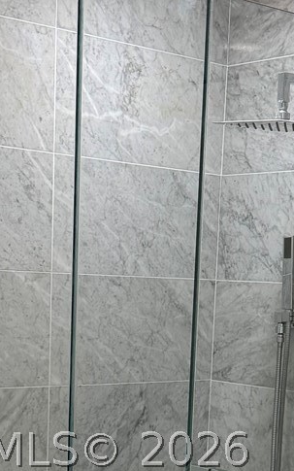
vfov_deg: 23.8
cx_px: 192
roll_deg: -3.1
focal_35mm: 84
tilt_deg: -8.5
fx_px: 1077
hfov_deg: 15.5
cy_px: 450
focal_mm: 6.76
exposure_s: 1/120
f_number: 1.78
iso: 320
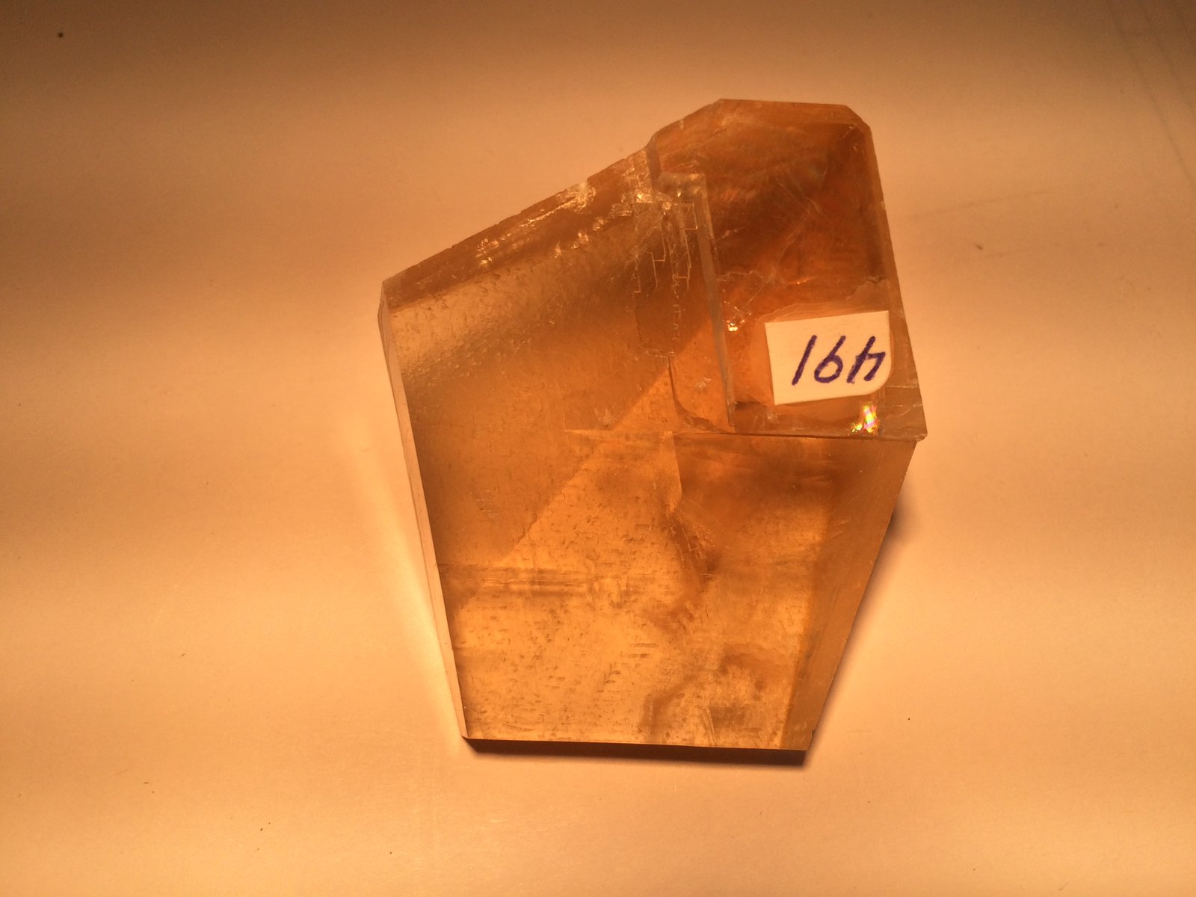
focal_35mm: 29
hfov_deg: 61.7
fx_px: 1002
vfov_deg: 48.2
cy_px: 448
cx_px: 598
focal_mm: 4.15
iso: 32
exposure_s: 1/612
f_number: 2.2
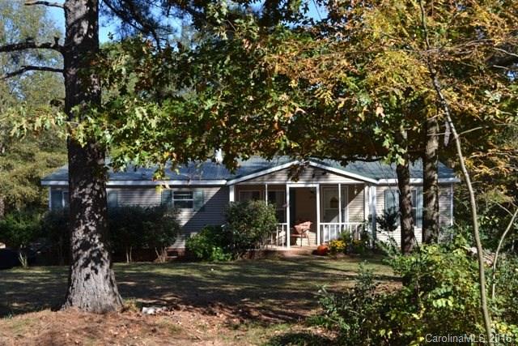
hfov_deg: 41.1
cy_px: 173
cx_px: 259
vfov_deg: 28.1
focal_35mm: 48
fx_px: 691
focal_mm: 32
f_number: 6.3
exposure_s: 1/160
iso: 100
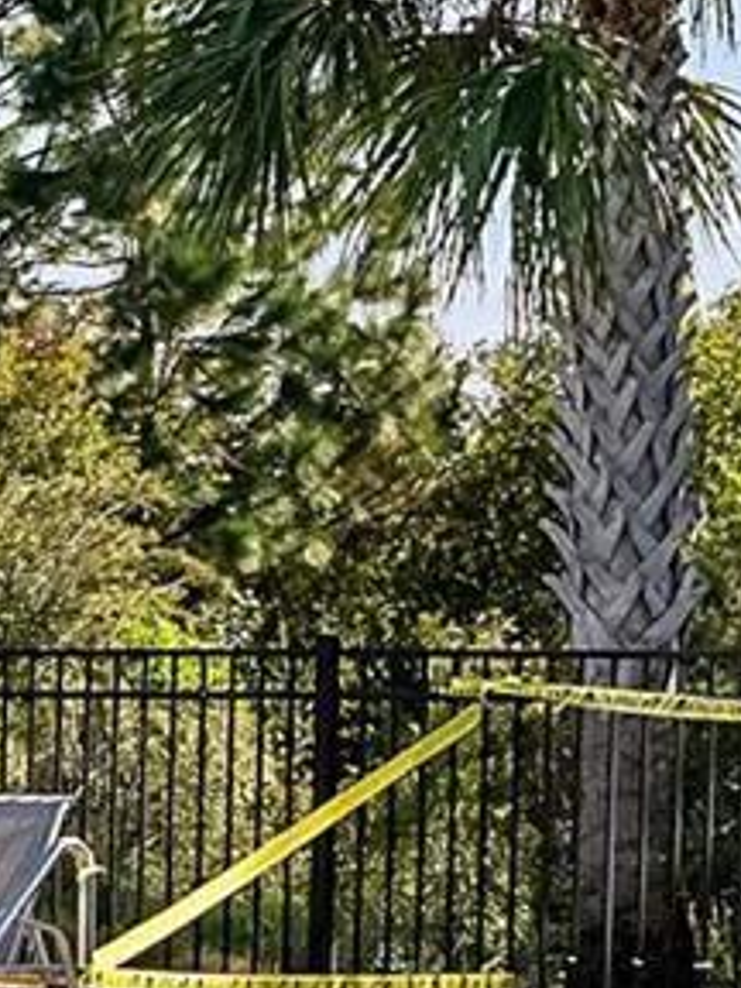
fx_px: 5794
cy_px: 1187
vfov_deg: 9.6
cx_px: -1228
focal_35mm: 203
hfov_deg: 6.8
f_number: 8
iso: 100
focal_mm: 38
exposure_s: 1/640
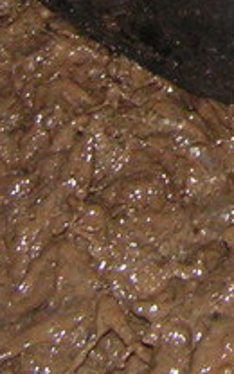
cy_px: -270
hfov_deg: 6.4
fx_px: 2020
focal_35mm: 198
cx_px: 511
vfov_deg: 10.1
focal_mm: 6.3
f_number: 2.8
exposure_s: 1/40
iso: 200
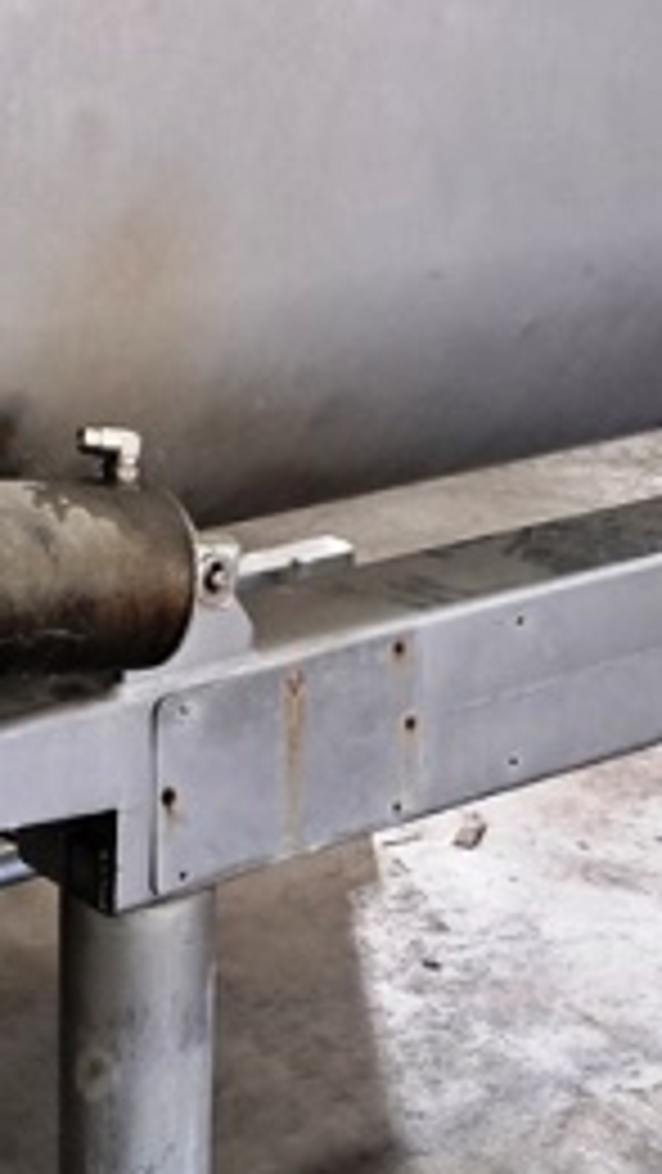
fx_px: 2494
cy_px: 540
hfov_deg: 15.1
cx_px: 311
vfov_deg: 26.5
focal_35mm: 80
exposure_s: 1/60
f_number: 1.8
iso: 400
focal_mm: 5.23
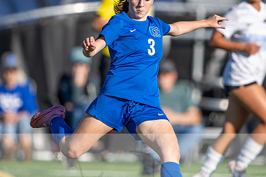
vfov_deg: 1.3
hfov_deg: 1.9
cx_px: 136
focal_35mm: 1095
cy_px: 58
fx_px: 8087
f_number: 2.8
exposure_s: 1/2000
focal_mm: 400
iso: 125
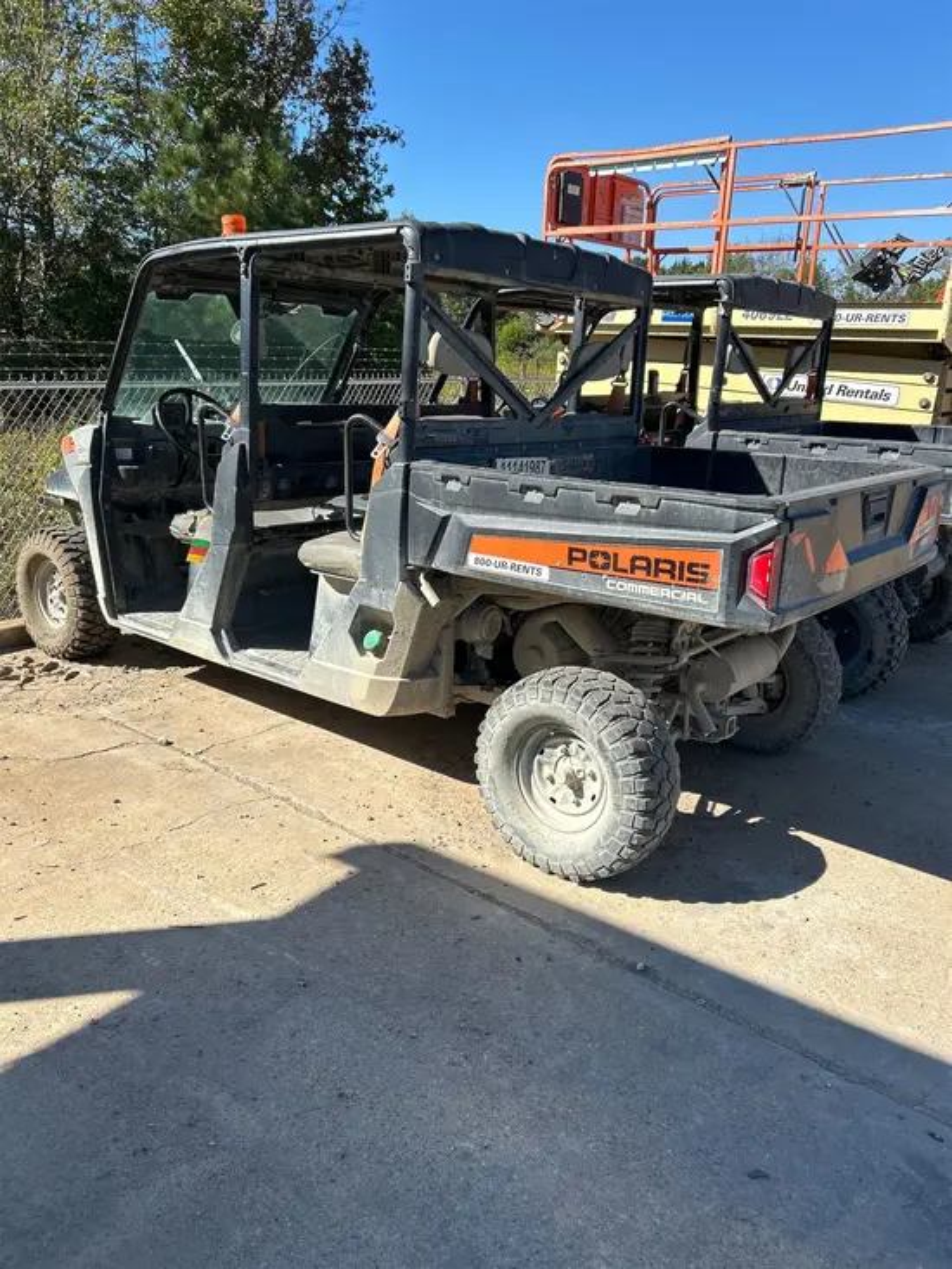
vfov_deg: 67.3
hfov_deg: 53.1
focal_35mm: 26
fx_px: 953
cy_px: 634
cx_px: 476
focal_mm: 5.7
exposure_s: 1/2841
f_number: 1.5
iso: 50
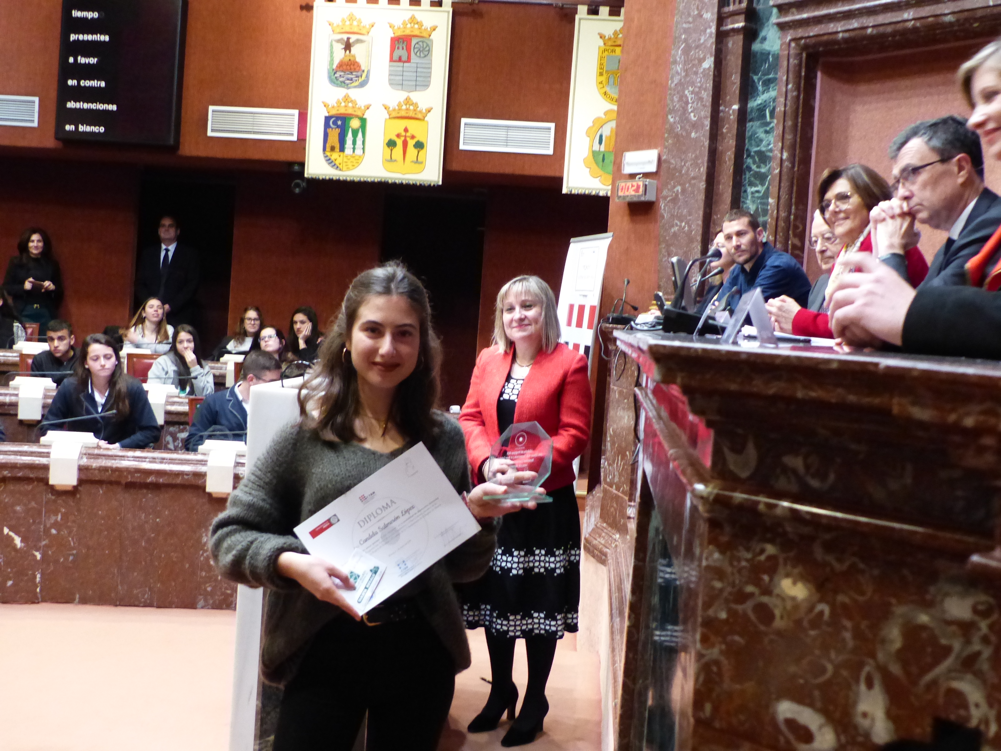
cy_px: 376
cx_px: 500
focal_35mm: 38
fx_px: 1099
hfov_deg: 49.0
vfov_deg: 37.7
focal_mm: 6.8
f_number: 2.8
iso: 800
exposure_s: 1/30
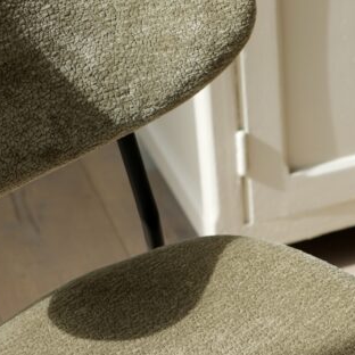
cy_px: 274
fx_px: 1508
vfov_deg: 13.4
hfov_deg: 13.4
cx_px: 272
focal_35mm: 130
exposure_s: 1/210
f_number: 2.8
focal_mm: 35
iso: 125
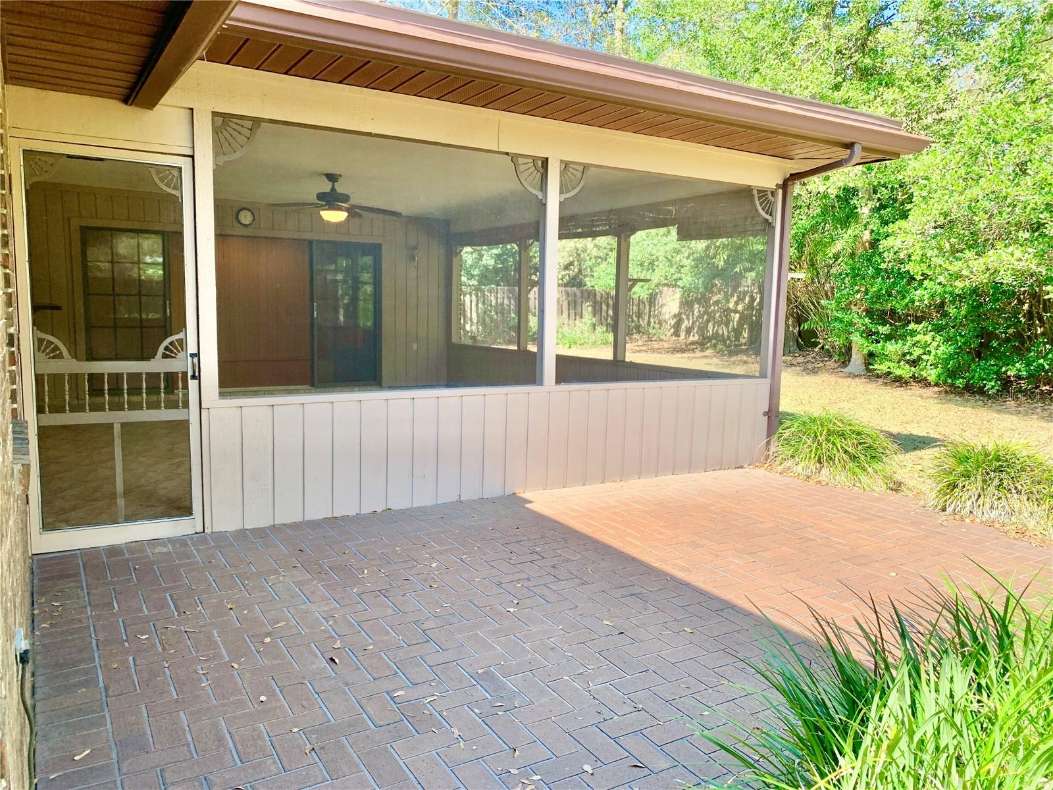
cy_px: 395
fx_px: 791
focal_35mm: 26
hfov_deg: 67.3
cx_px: 526
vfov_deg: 53.1
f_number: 1.8
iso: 25
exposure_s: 1/238
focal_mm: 4.25
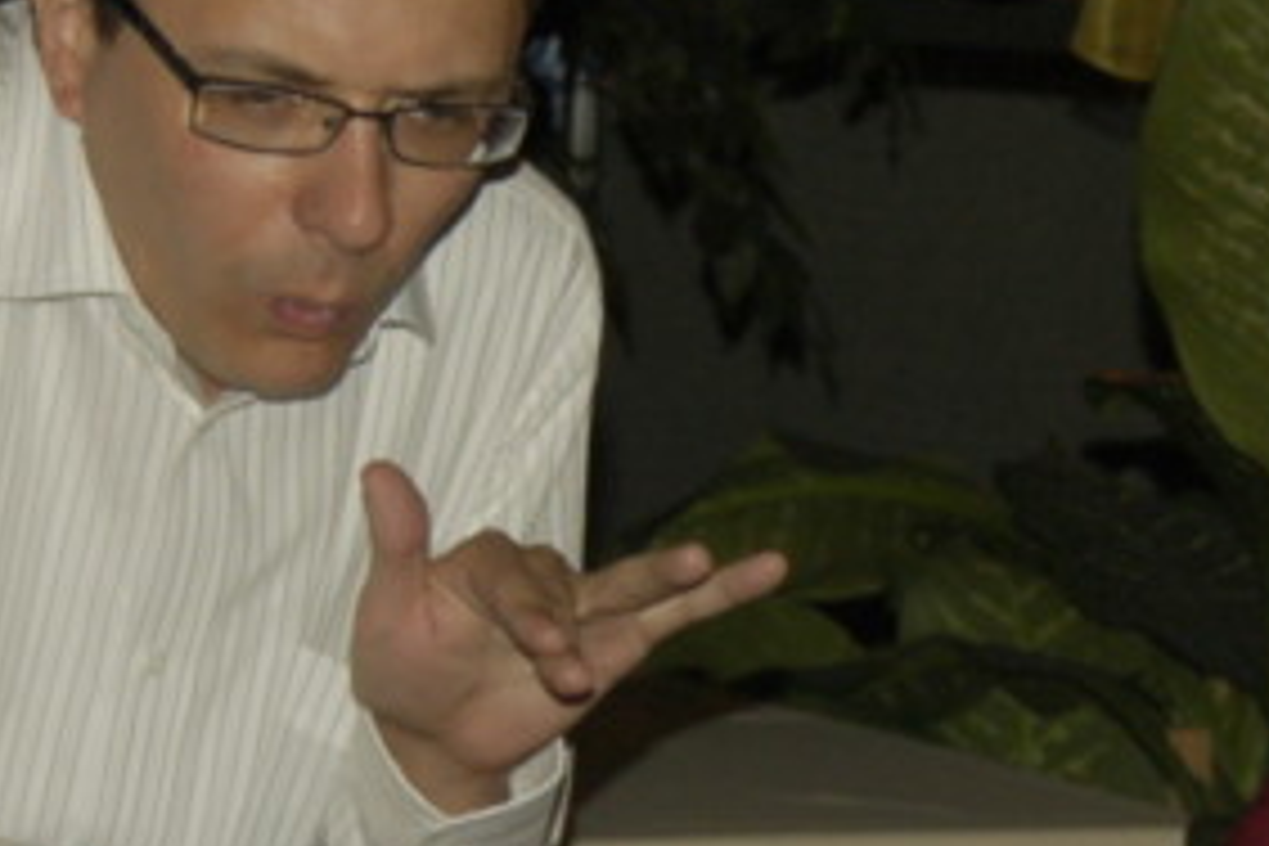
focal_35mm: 174
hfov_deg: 11.8
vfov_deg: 7.9
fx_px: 6133
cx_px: 976
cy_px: 567
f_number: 4.5
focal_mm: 32
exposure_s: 1/60
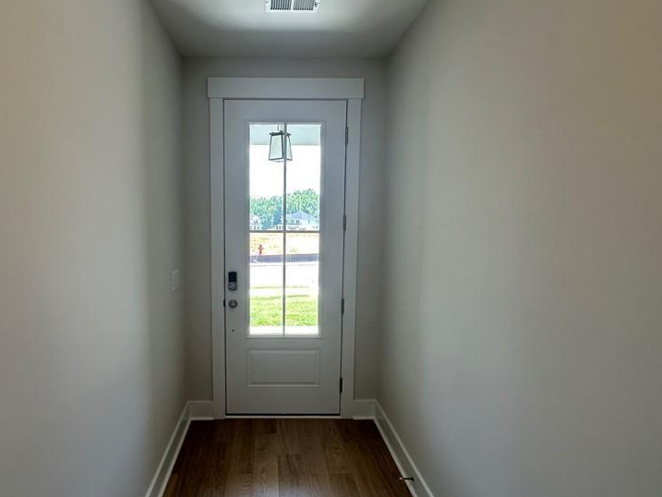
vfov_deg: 66.0
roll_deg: -1.3
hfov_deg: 80.9
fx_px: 383
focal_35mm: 20
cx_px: 271
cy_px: 254
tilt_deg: -5.2
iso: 64
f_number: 2.2
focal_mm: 2.22
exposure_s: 1/120
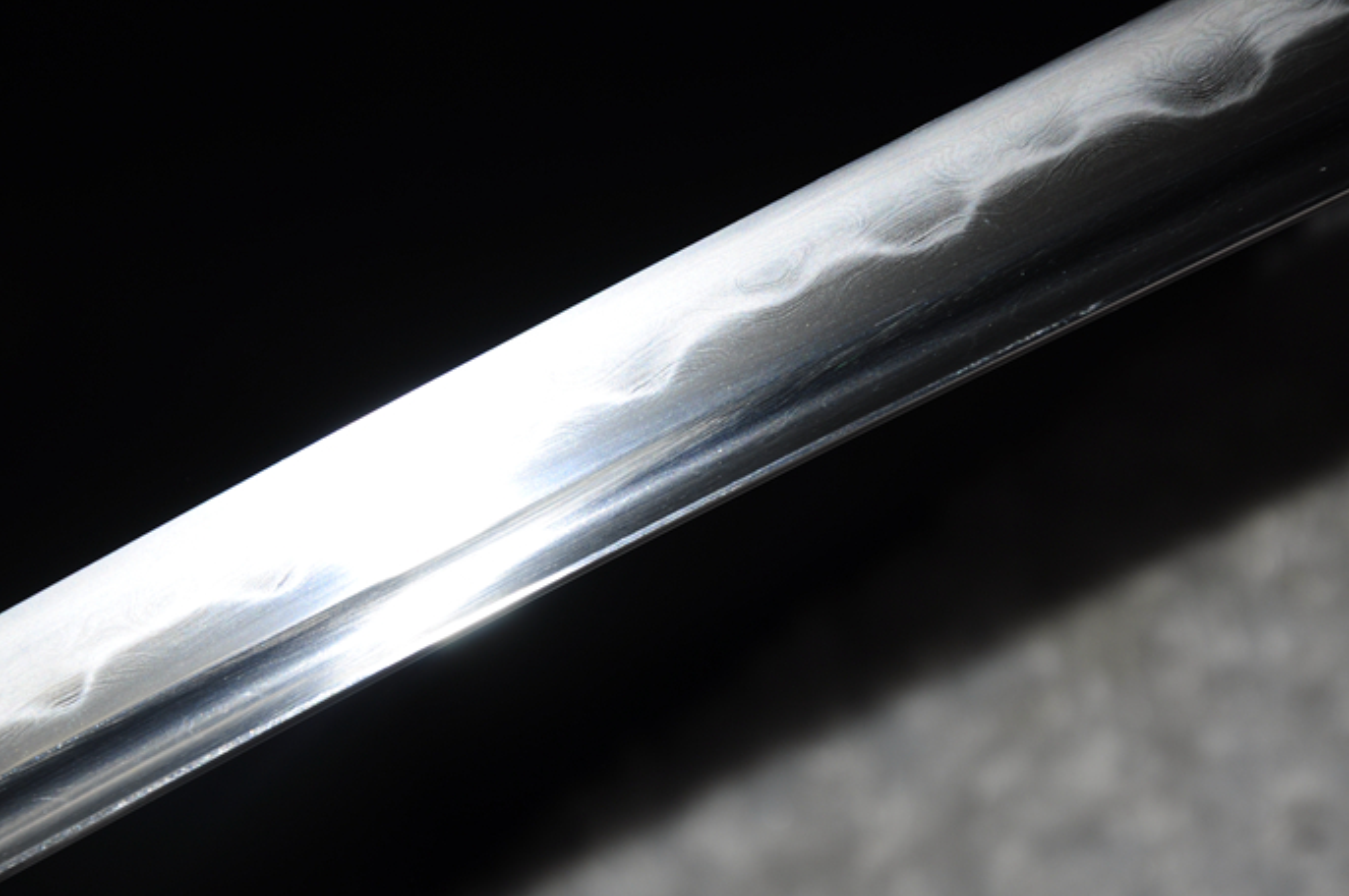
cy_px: 521
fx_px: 7736
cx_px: 468
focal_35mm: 207
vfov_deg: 6.6
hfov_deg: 10.0
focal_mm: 105
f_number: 10
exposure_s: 1/160
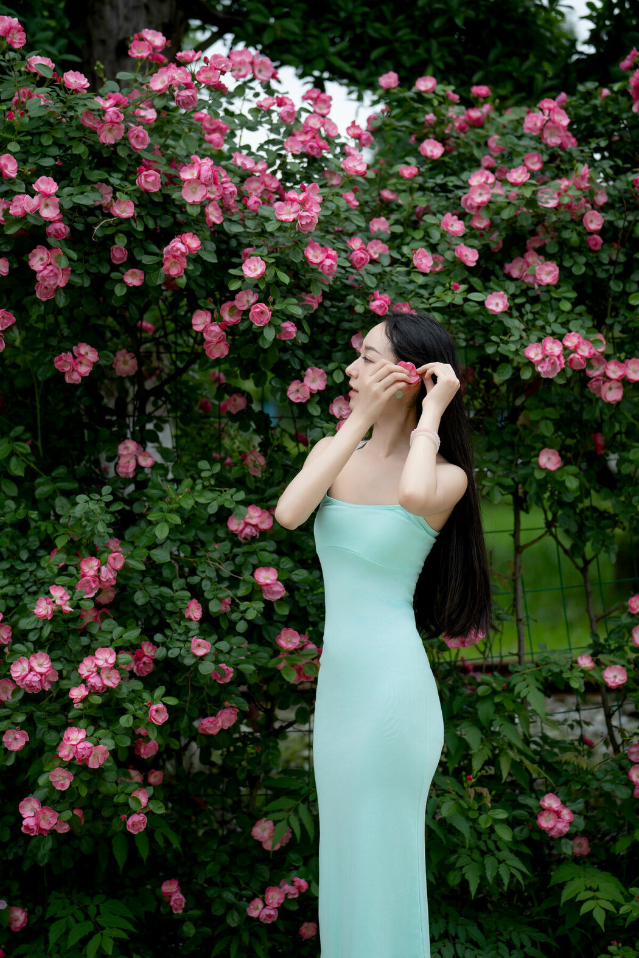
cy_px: 479
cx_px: 320
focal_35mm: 87
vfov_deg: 23.4
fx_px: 2316
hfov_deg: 15.7
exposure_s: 1/800
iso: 125
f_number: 2.8
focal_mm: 87
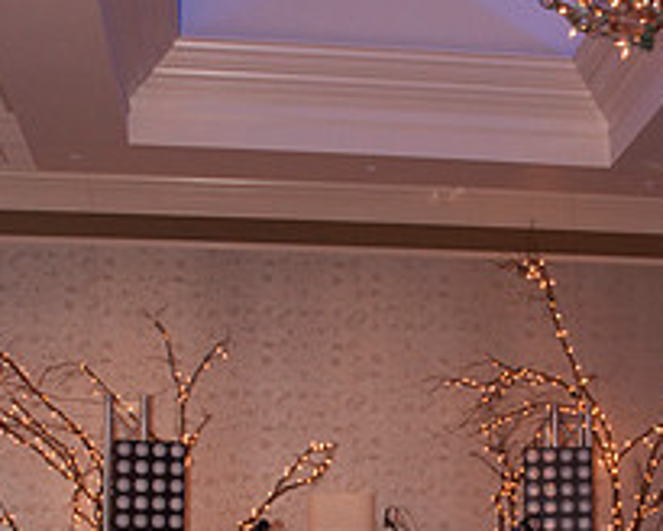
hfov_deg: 25.5
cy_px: 512
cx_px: 471
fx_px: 1452
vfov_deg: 20.2
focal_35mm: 74
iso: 400
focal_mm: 24
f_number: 6.3
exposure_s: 1/60
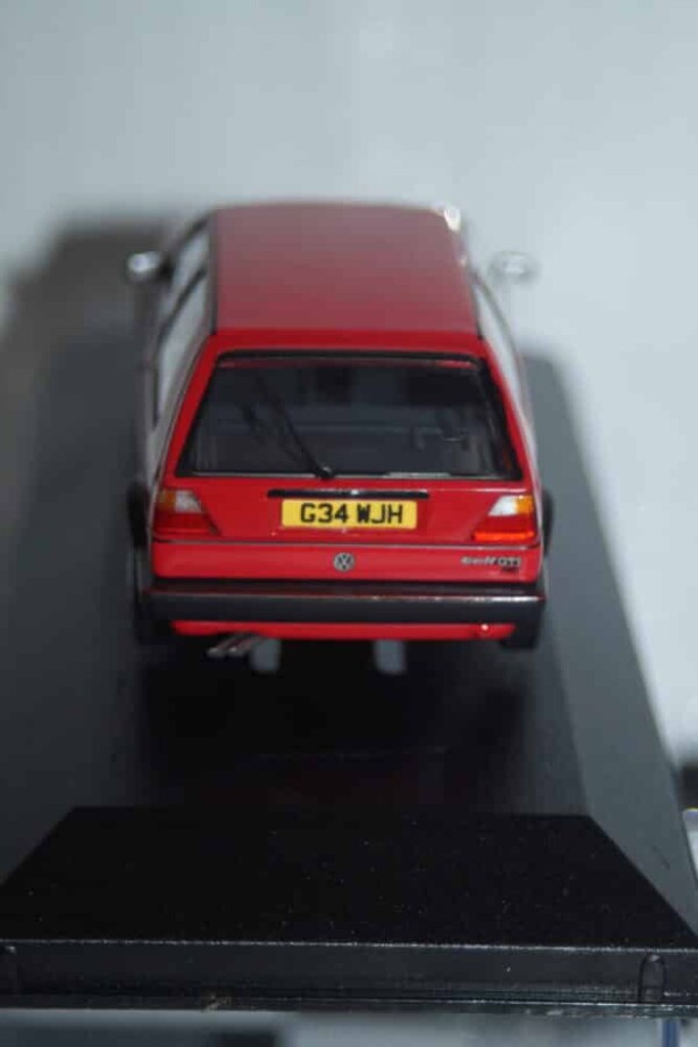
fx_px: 3054
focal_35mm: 105
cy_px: 524
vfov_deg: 19.5
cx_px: 349
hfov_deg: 13.0
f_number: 5.6
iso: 200
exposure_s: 1/60
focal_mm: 70
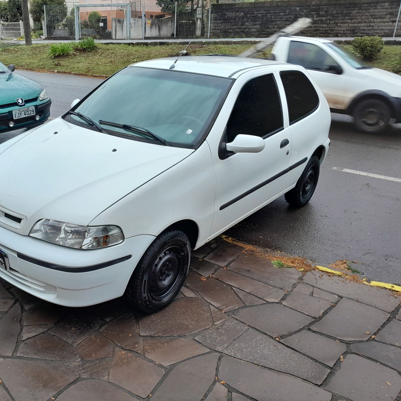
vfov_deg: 52.5
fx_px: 406
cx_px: 150
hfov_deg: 52.0
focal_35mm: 31
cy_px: 199
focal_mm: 3.98
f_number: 1.8
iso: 40
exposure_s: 1/120
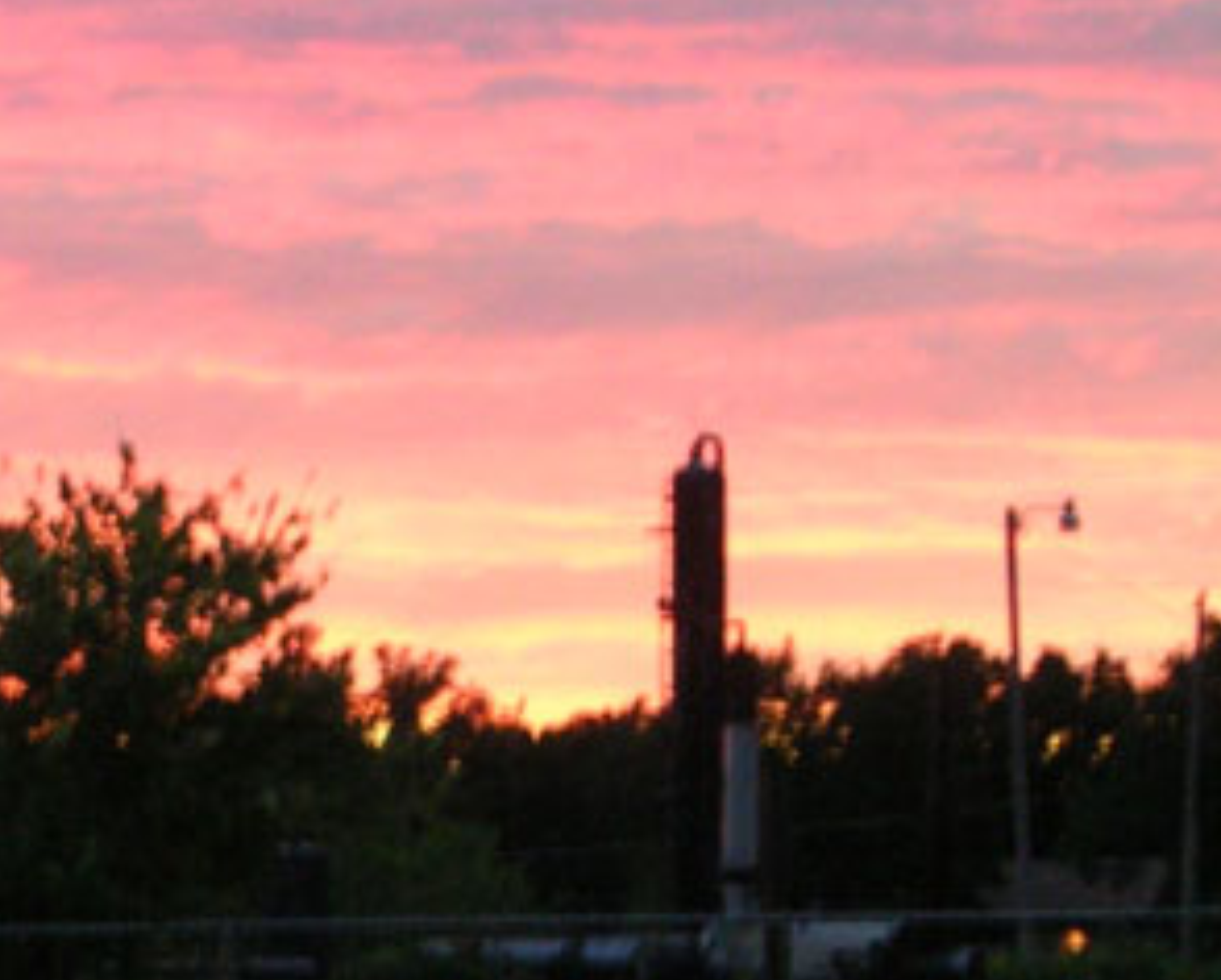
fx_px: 9119
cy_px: 797
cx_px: 295
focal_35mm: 252
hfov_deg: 7.7
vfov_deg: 6.1
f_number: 4.4
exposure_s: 1/5.3
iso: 127
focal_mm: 14.5
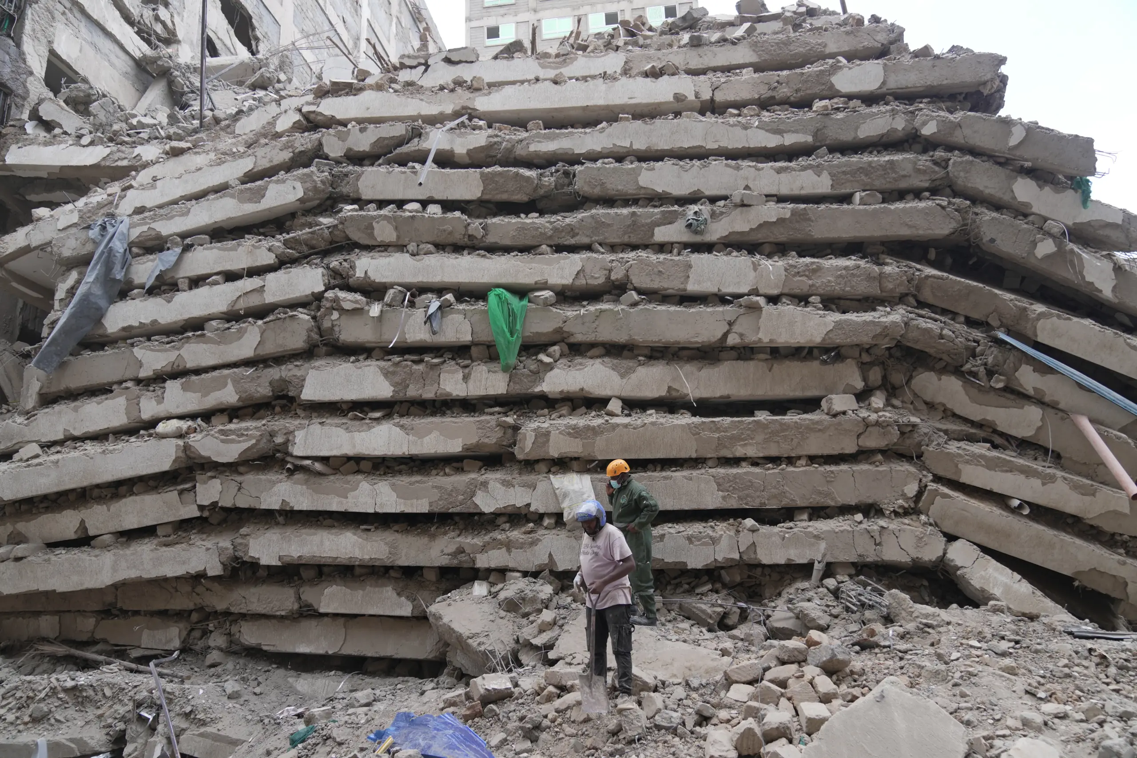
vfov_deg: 49.6
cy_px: 379
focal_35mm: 26
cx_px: 568
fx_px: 821
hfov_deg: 69.4
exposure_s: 1/250
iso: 250
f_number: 3.2
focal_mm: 26
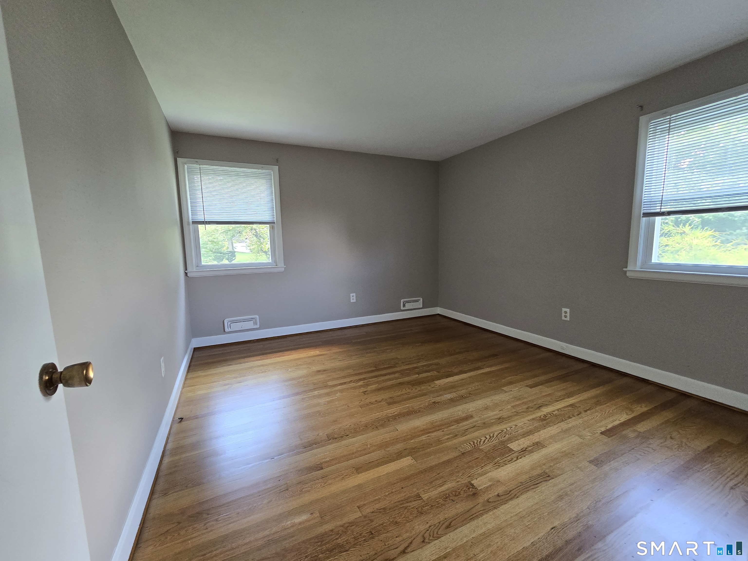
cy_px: 280
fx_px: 281
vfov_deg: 89.9
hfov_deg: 106.2
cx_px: 374
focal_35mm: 13
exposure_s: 1/60
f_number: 2.2
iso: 200
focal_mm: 2.2
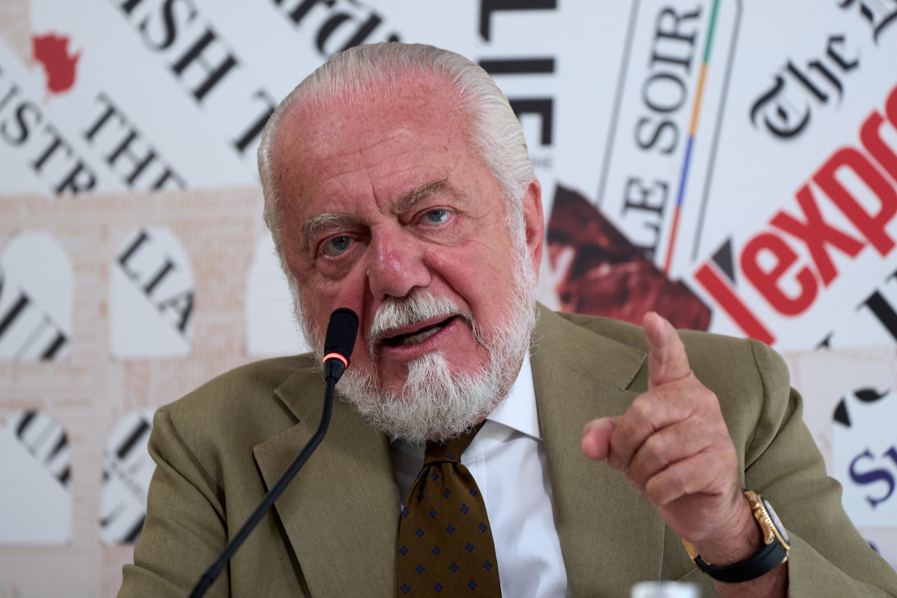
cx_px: 448
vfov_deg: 5.7
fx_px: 6005
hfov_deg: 8.5
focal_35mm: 241
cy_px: 299
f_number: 5.6
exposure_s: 1/160
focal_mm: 241
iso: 1600
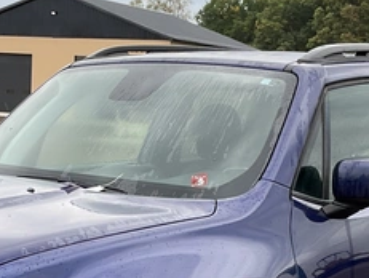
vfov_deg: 15.6
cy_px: 252
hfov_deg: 20.8
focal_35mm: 94
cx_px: 152
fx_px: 1004
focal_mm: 3
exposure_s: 1/299
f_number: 1.8
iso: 25
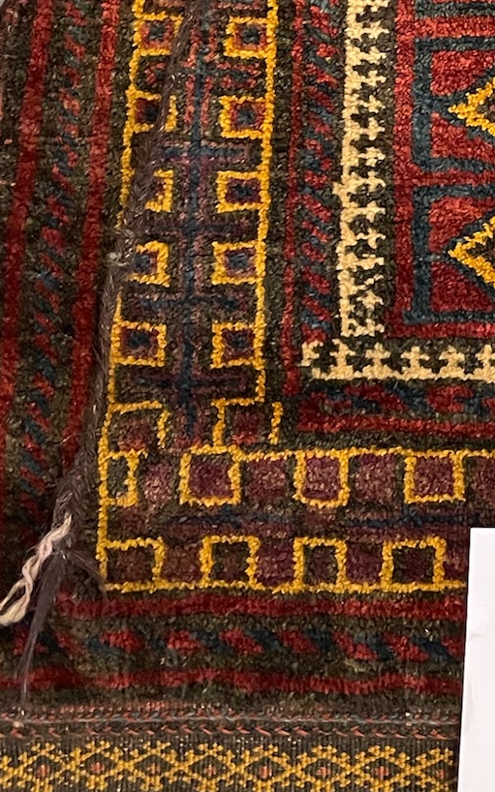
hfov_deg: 18.0
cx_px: 577
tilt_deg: -76.7
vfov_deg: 27.8
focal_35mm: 69
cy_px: -18
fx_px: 1490
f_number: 1.6
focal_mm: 4.2
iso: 400
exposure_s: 1/33
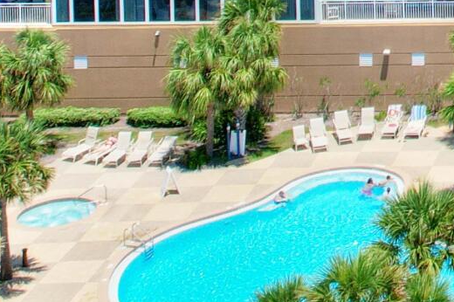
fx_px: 1601
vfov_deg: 9.4
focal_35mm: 127
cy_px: -456
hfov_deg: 14.0
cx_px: 864
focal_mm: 8.4
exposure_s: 1/2000
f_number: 2.8
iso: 120
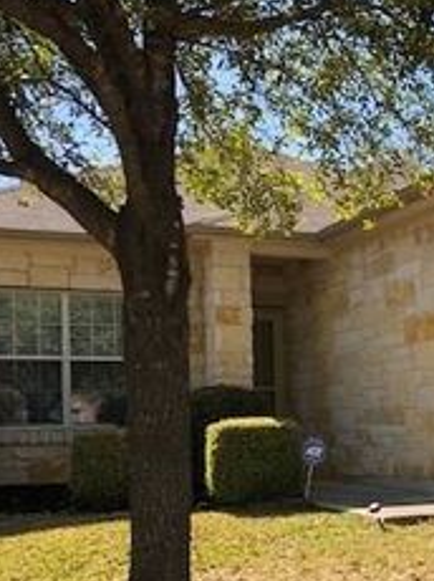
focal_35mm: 61
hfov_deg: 22.9
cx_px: 449
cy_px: 421
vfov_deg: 31.3
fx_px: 1022
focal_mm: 4
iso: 20
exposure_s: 1/750
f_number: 1.8
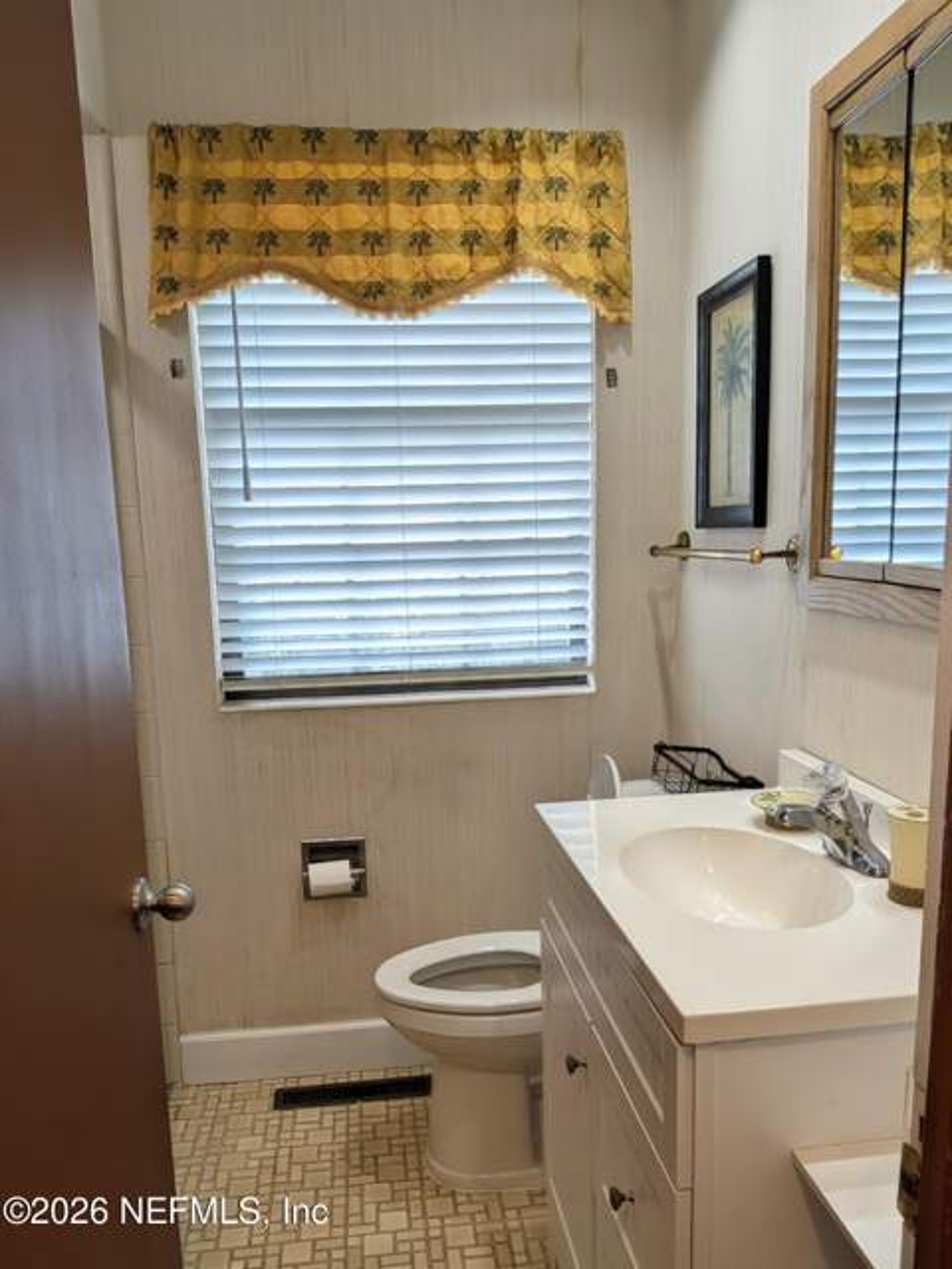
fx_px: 880
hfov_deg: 56.8
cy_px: 634
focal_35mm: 24
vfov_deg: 71.6
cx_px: 476
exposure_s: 1/60
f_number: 1.7
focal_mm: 4.53
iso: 50
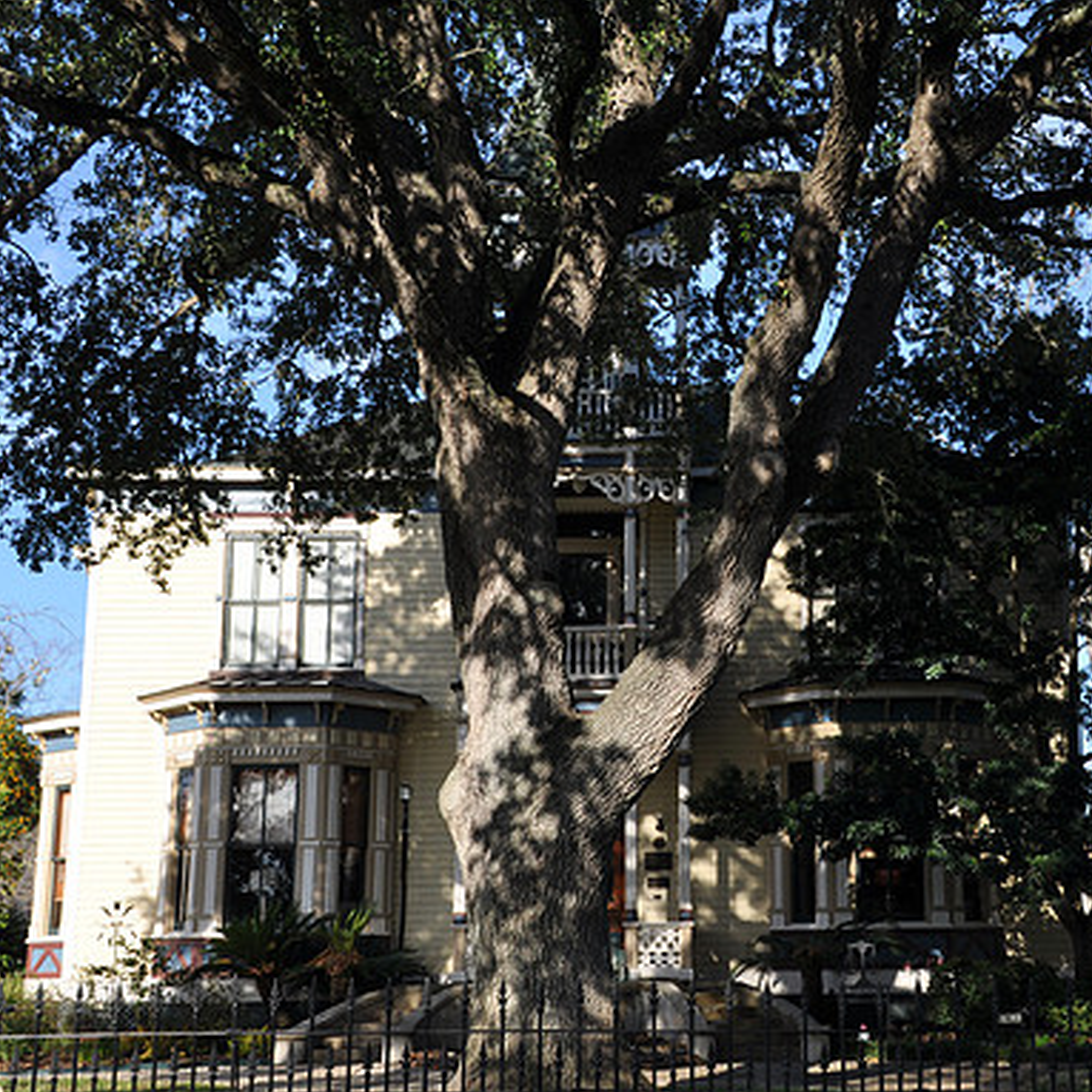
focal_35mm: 54
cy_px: 546
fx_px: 1927
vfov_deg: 31.6
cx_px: 701
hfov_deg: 31.5
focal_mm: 28
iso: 200
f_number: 11
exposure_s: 1/125
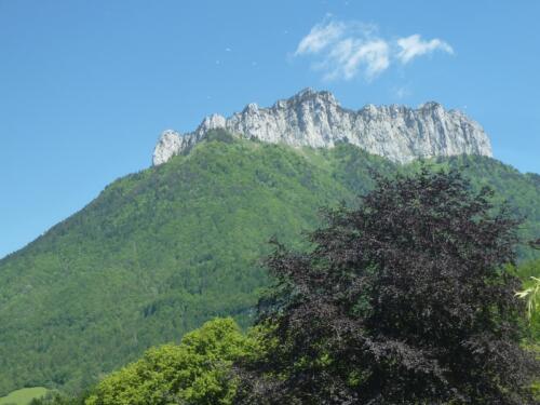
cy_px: 202
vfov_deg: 24.8
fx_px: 920
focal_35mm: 59
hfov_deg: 32.7
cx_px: 270
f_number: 3.9
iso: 125
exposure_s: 1/320
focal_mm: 9.7
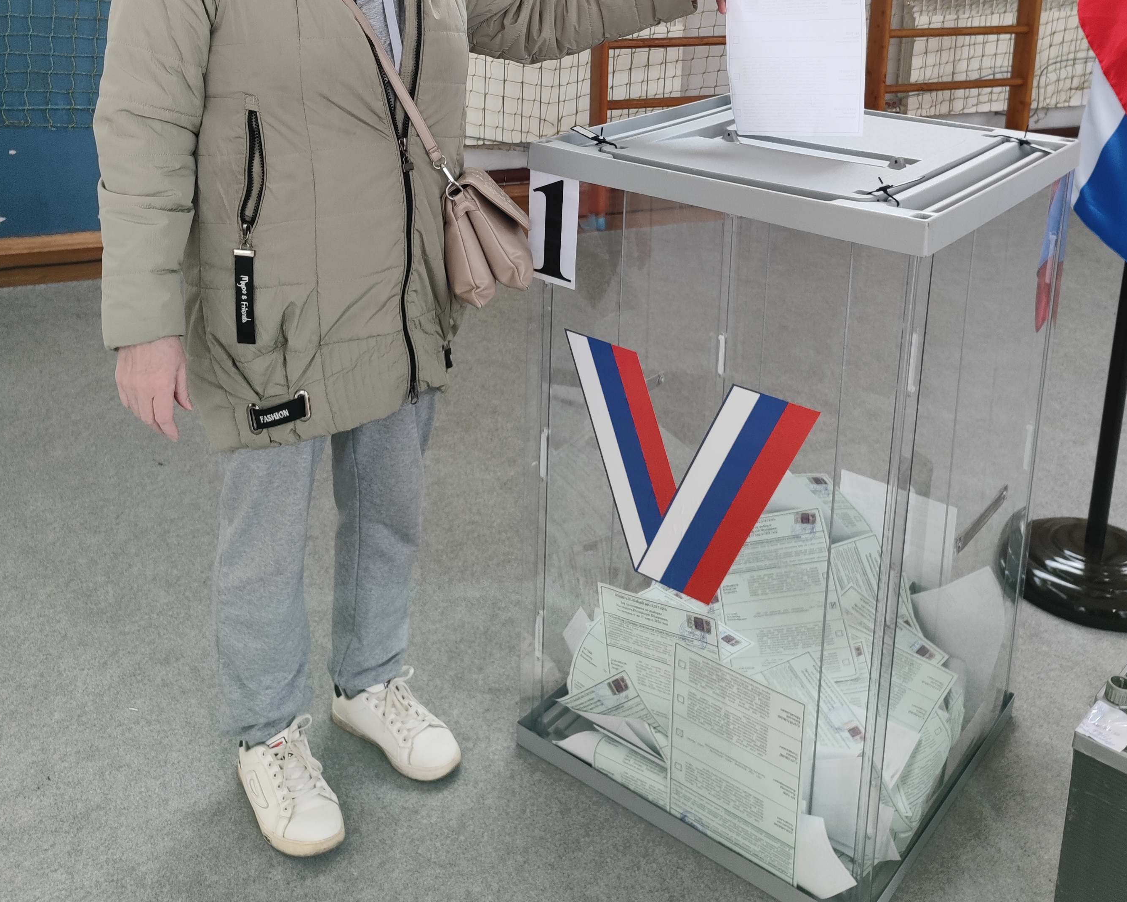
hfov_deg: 51.5
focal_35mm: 35
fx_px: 1168
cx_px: 572
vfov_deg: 40.1
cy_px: 147
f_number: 1.89
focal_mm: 5.89
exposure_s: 1/100
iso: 167
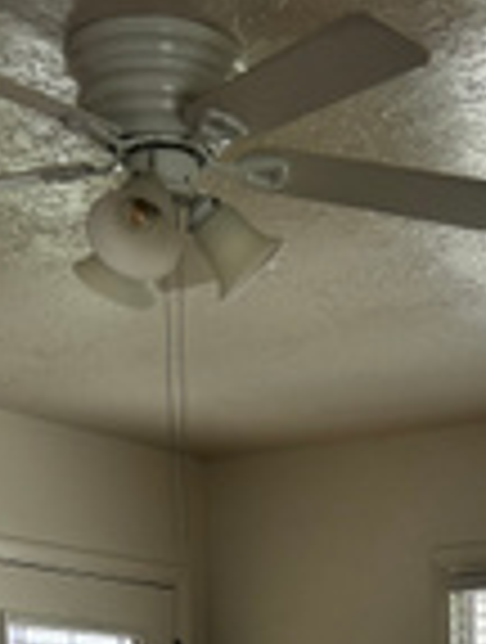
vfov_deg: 19.9
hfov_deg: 16.8
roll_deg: +0.6
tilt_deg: -5.3
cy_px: 919
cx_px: 459
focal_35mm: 87
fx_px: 1621
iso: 50
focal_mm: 5.96
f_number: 1.6
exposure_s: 1/154
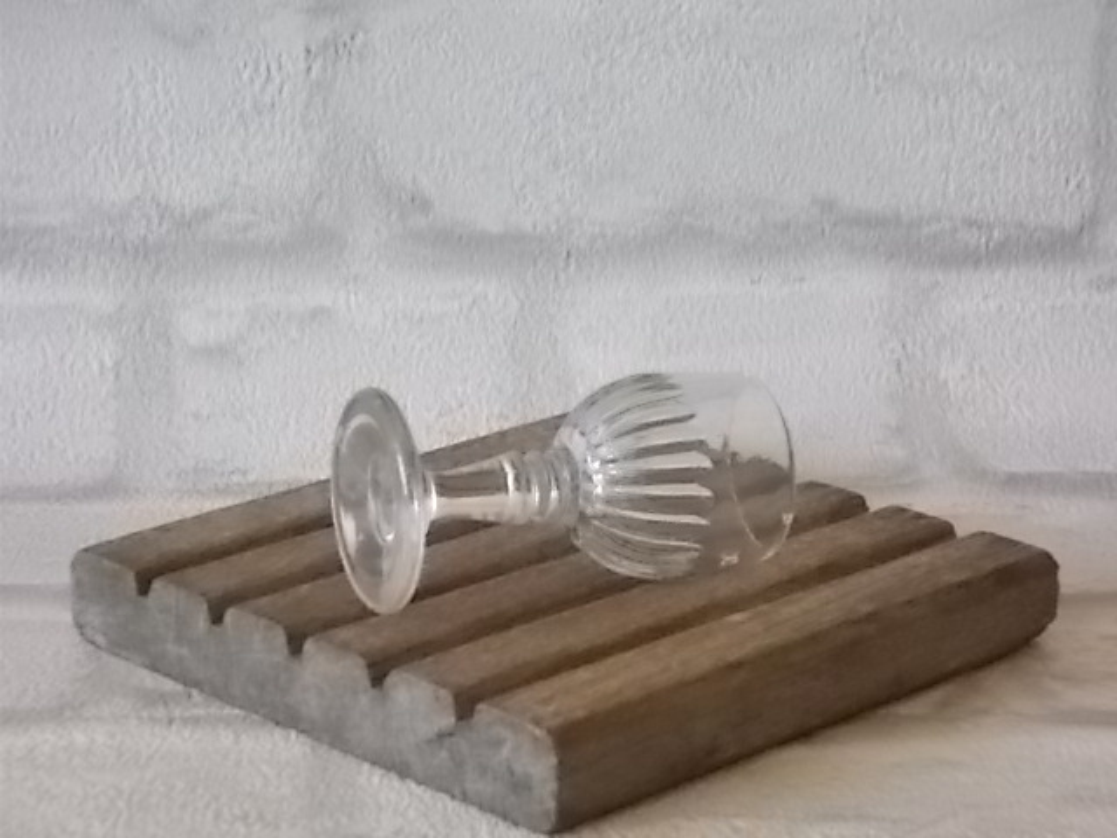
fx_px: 3195
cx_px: 558
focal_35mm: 99
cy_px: 419
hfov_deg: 19.8
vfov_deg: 14.9
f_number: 5.5
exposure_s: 1/60
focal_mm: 17.6
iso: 800
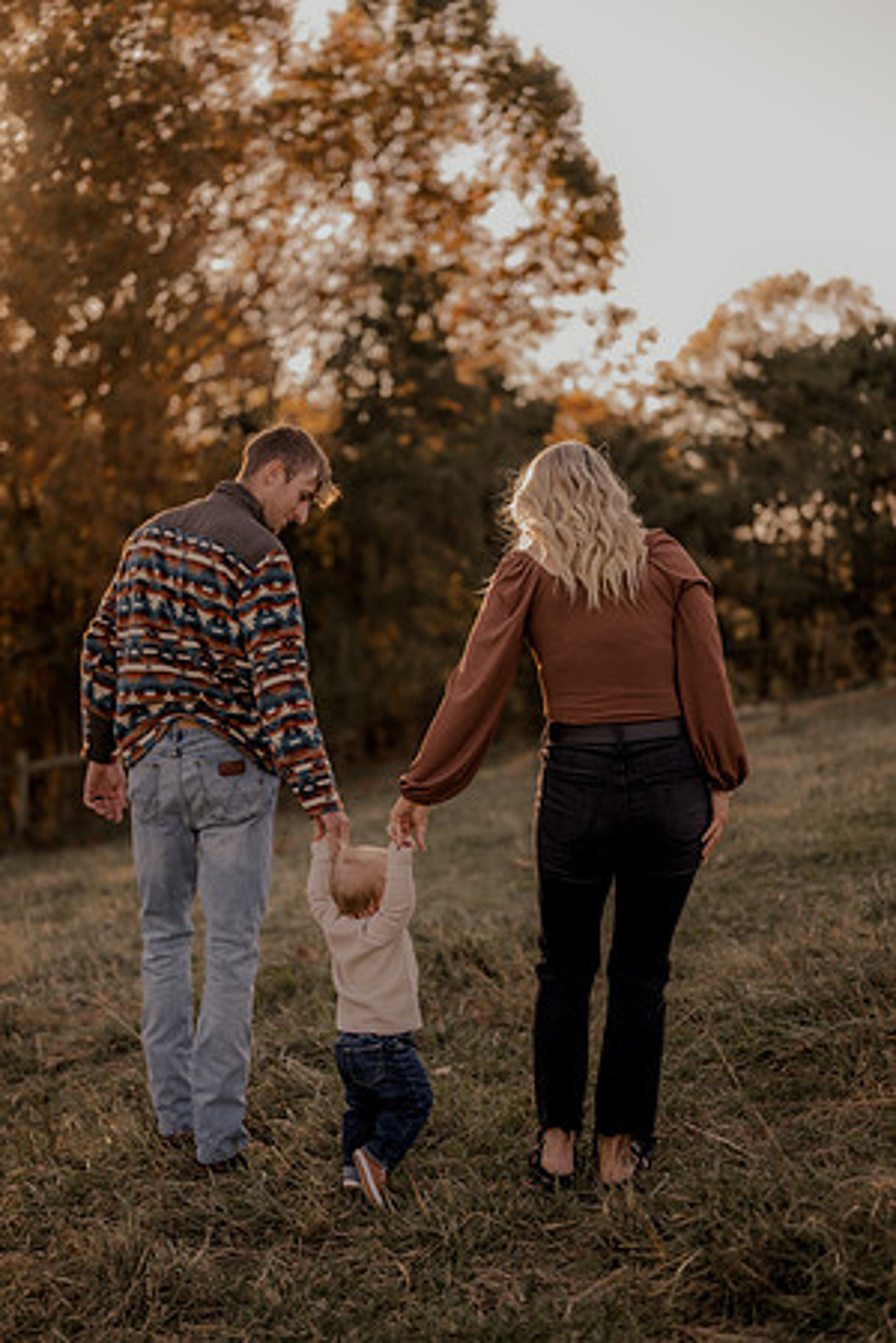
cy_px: 672
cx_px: 448
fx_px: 1867
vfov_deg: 39.6
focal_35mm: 50
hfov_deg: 27.0
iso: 250
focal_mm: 50
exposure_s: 1/1250
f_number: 1.8
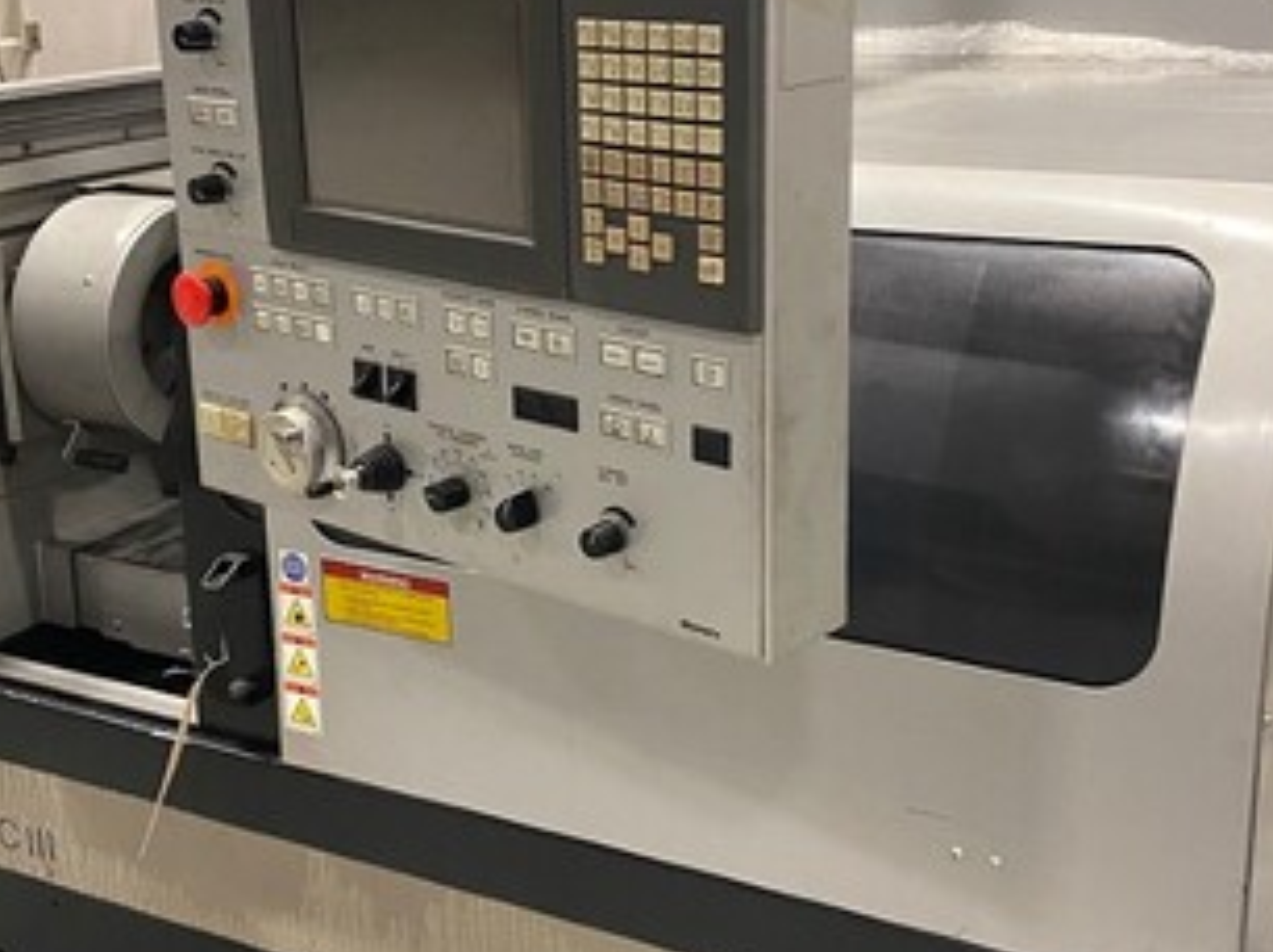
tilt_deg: -13.0
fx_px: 1874
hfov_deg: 37.5
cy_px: 424
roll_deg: +1.7
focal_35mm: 51
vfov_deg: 28.5
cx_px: 599
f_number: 1.8
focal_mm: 4.25
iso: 400
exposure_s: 1/40
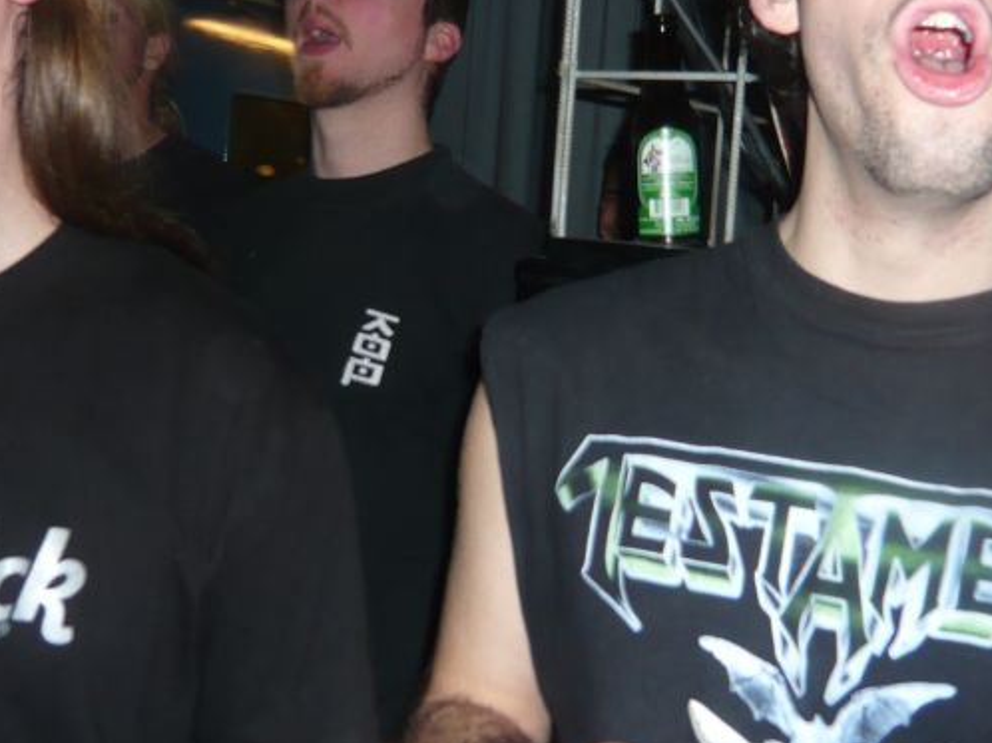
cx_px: 530
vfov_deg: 32.0
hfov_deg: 42.1
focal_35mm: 45
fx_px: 1289
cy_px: 269
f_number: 2.8
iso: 100
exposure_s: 1/30
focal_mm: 4.6
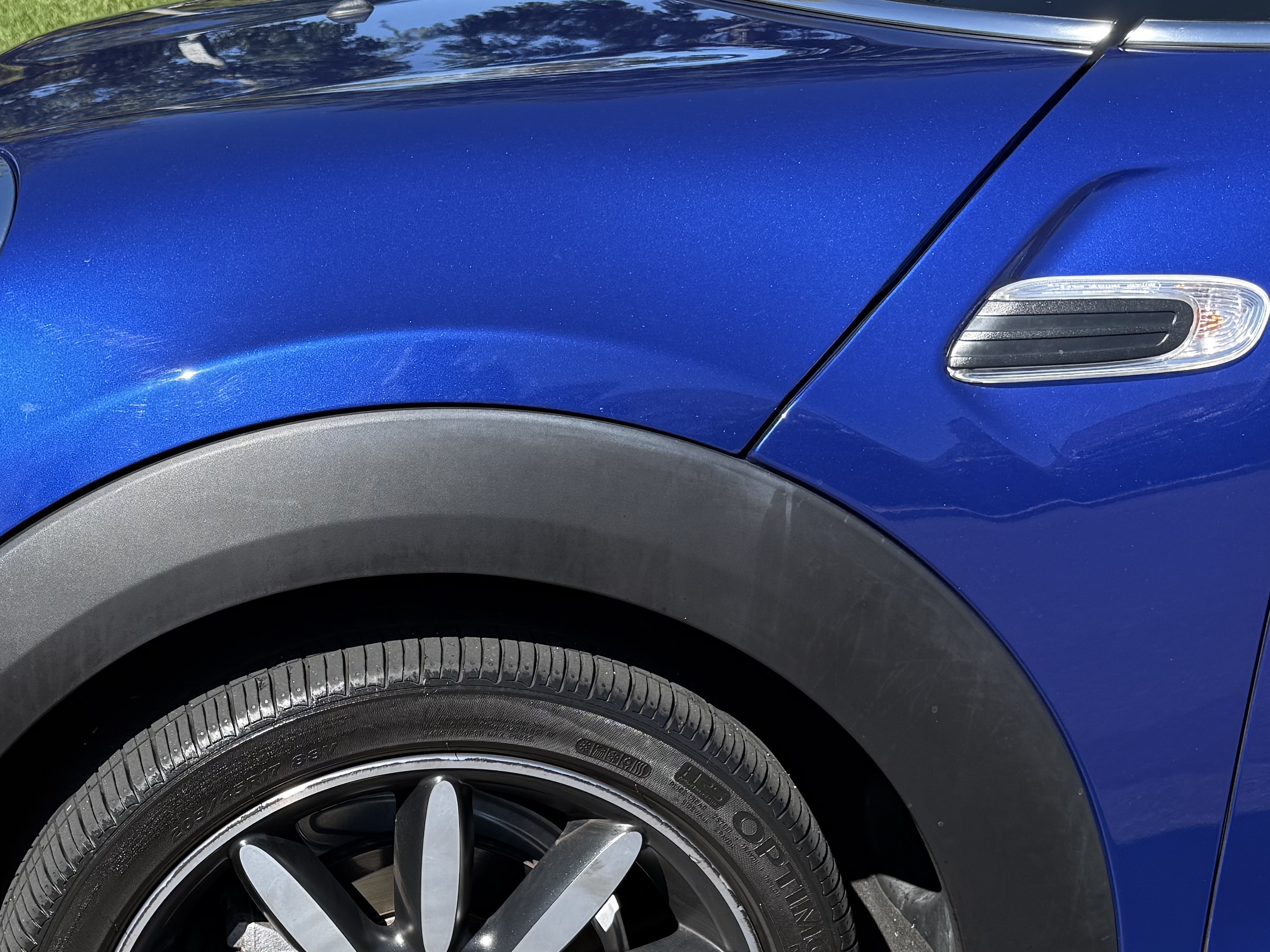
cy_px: 824
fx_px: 1944
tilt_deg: -27.1
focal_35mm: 53
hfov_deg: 35.2
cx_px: 282
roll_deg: +1.1
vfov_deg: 26.7
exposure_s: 1/2299
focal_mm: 6.76
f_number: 1.78
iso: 80
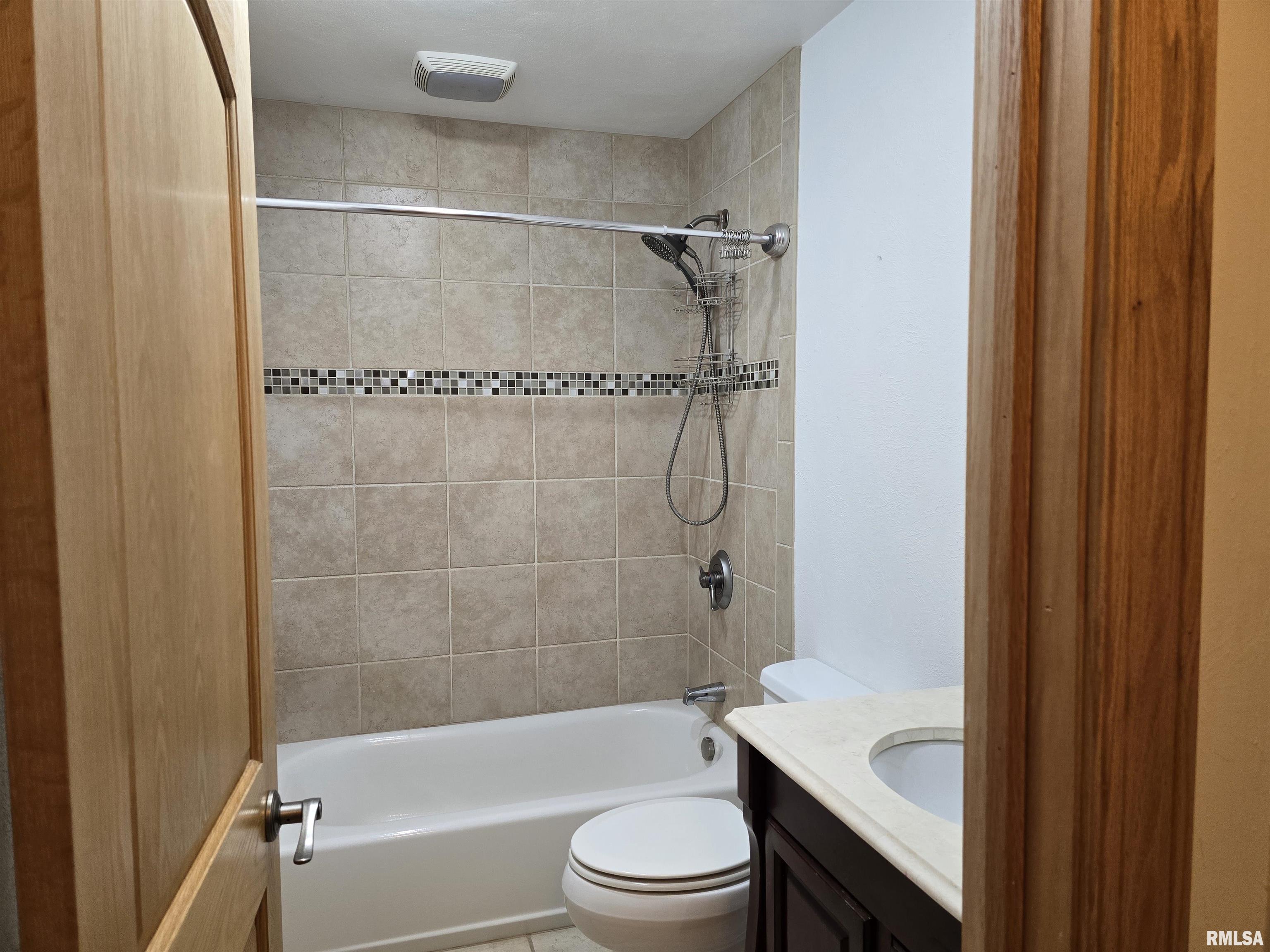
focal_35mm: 23
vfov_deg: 58.9
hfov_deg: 73.9
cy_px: 476
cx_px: 635
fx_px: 844
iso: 200
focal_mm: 6.3
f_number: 1.7
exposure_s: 1/120
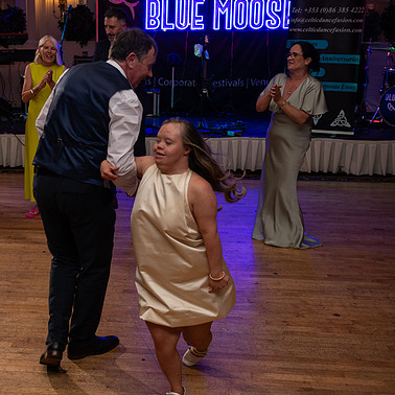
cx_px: 111
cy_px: 195
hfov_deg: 35.4
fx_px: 607
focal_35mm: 47
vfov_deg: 36.1
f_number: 3.5
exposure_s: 1/160
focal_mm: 36
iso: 500
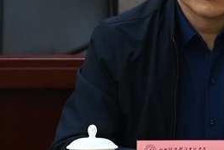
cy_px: 21
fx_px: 3092
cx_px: 211
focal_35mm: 497
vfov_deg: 2.8
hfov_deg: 4.1
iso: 1600
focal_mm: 120
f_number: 4
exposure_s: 1/160
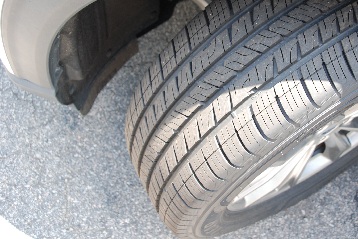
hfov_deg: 42.0
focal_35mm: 46
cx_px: 243
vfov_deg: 29.2
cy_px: 91
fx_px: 458
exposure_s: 1/100
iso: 200
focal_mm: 22
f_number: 5
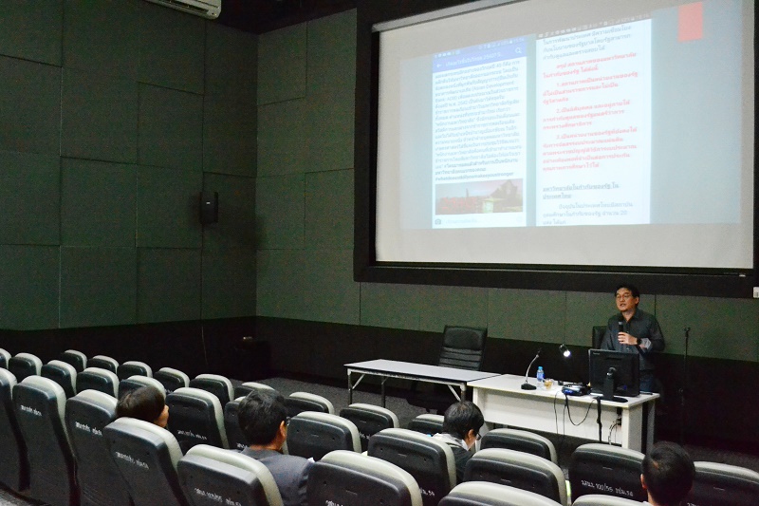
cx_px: 380
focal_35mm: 36
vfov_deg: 36.9
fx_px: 759
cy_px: 253
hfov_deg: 53.1
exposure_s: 1/50
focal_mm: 24
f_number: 4
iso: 6400
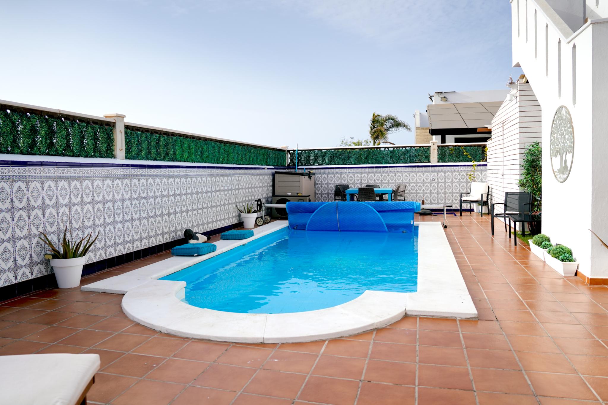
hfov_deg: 73.7
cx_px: 304
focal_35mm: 24
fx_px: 405
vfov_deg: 53.1
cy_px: 202
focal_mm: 24
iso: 400
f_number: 2.8
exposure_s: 1/8000
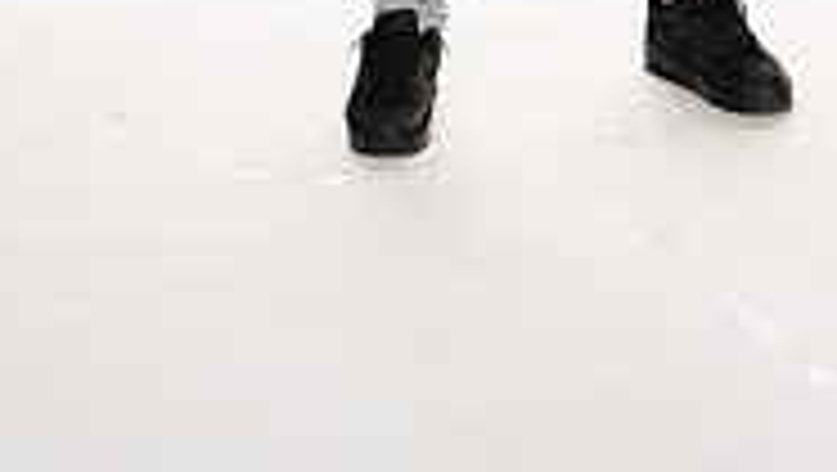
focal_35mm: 129
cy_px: -530
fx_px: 2865
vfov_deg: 8.8
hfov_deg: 16.5
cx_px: 657
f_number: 6.3
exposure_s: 1/250
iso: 400
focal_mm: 51
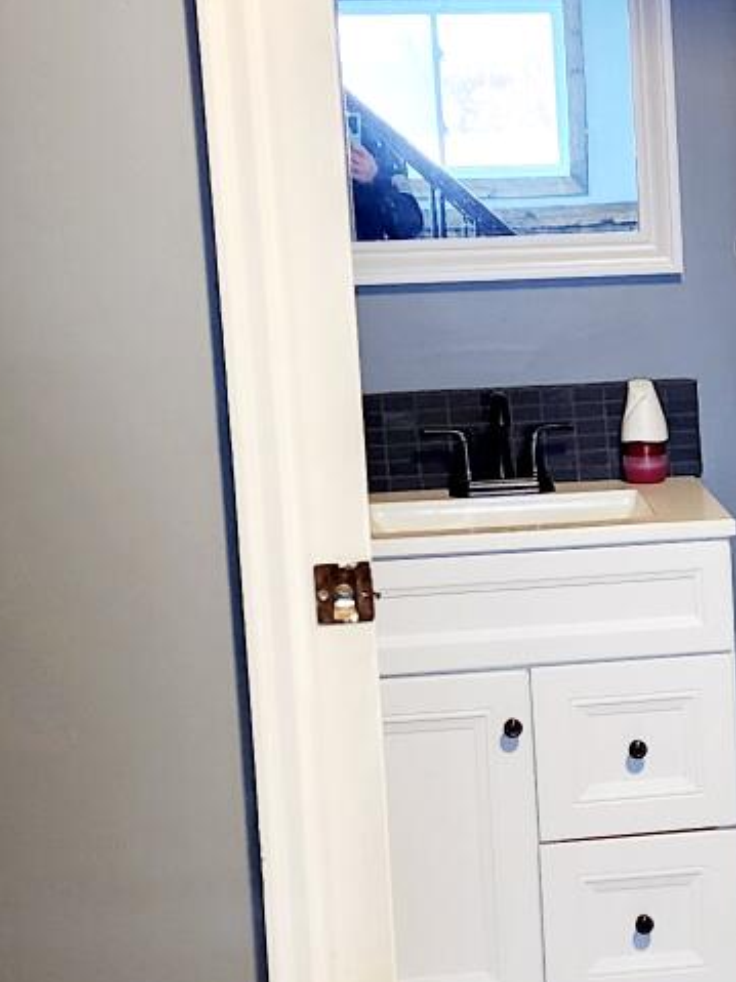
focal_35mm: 96
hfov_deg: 14.8
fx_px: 2723
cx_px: 912
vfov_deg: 20.4
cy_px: 636
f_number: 1.8
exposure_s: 1/60.2
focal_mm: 6.4
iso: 250
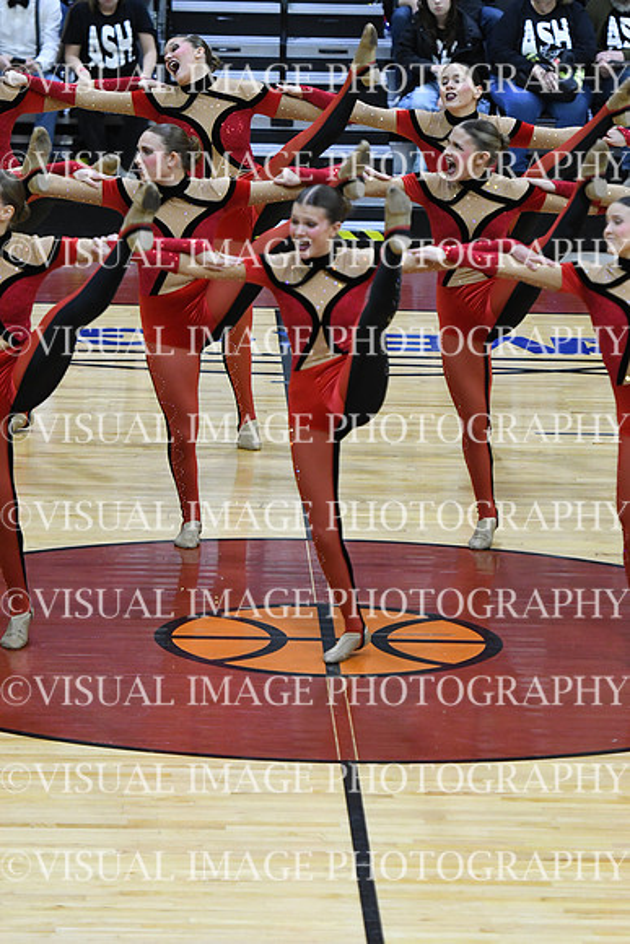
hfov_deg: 7.0
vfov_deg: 10.5
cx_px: 315
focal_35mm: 195
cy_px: 472
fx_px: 5115
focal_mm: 130
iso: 3200
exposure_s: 1/400
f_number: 2.8
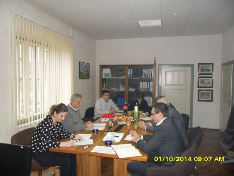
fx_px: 183
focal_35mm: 27
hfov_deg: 65.3
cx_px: 117
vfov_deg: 51.4
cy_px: 88
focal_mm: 4.9
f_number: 3.5
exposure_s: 1/45
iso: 400
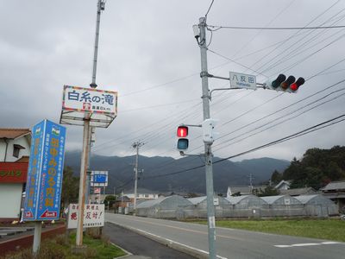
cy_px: 130
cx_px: 172
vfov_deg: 49.7
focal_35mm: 28
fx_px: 279
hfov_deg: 63.4
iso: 100
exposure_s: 1/250
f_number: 3.7
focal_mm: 5
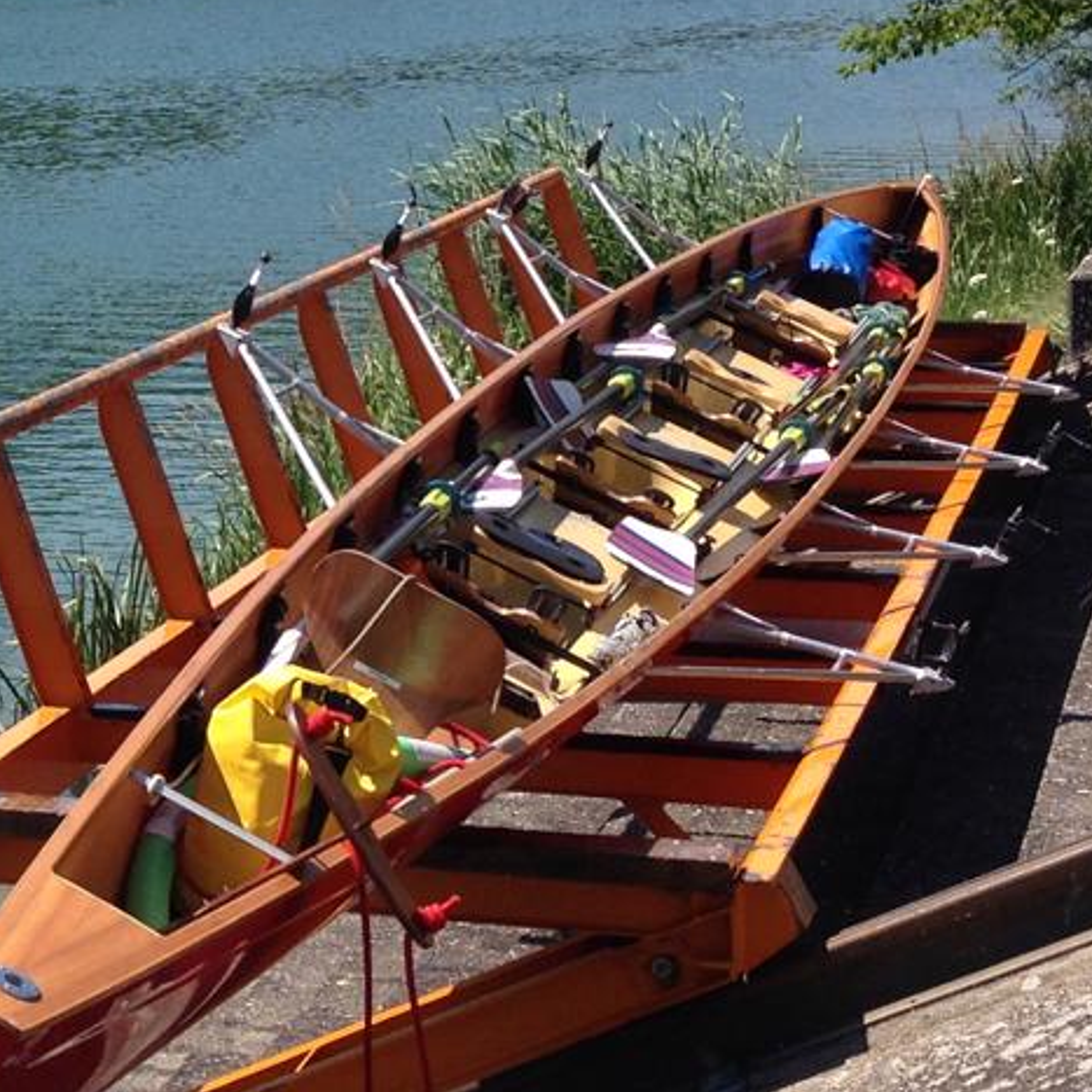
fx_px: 3569
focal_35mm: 100
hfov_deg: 16.7
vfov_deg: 17.4
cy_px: 367
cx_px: -208
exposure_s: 1/1232
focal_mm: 4.12
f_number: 2.4
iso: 50
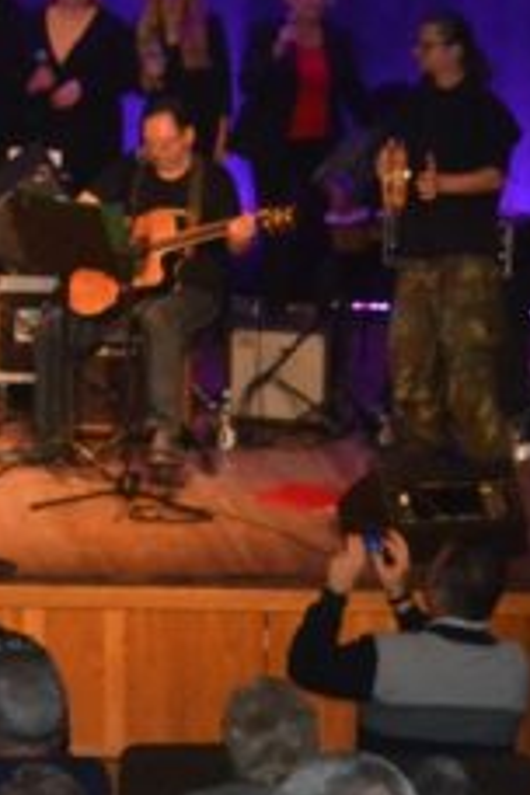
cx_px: -485
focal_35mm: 182
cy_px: -7
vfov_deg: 11.2
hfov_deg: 7.3
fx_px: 4019
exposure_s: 1/60
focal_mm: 36
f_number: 5
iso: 3200
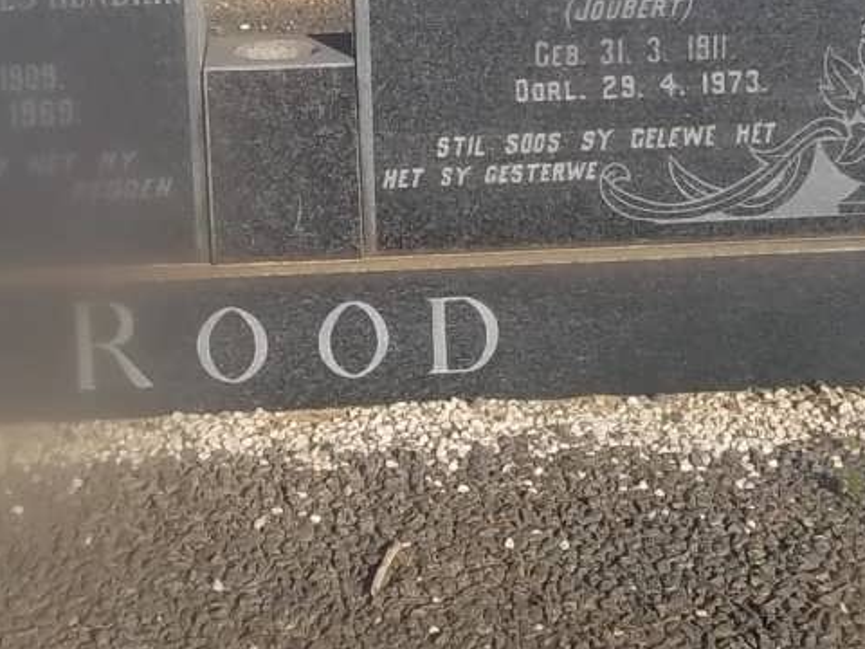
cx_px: 326
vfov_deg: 18.0
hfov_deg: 24.4
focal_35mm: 80
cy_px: 22
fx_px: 1999
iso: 80
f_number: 5.5
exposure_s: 1/500
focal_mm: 5.7
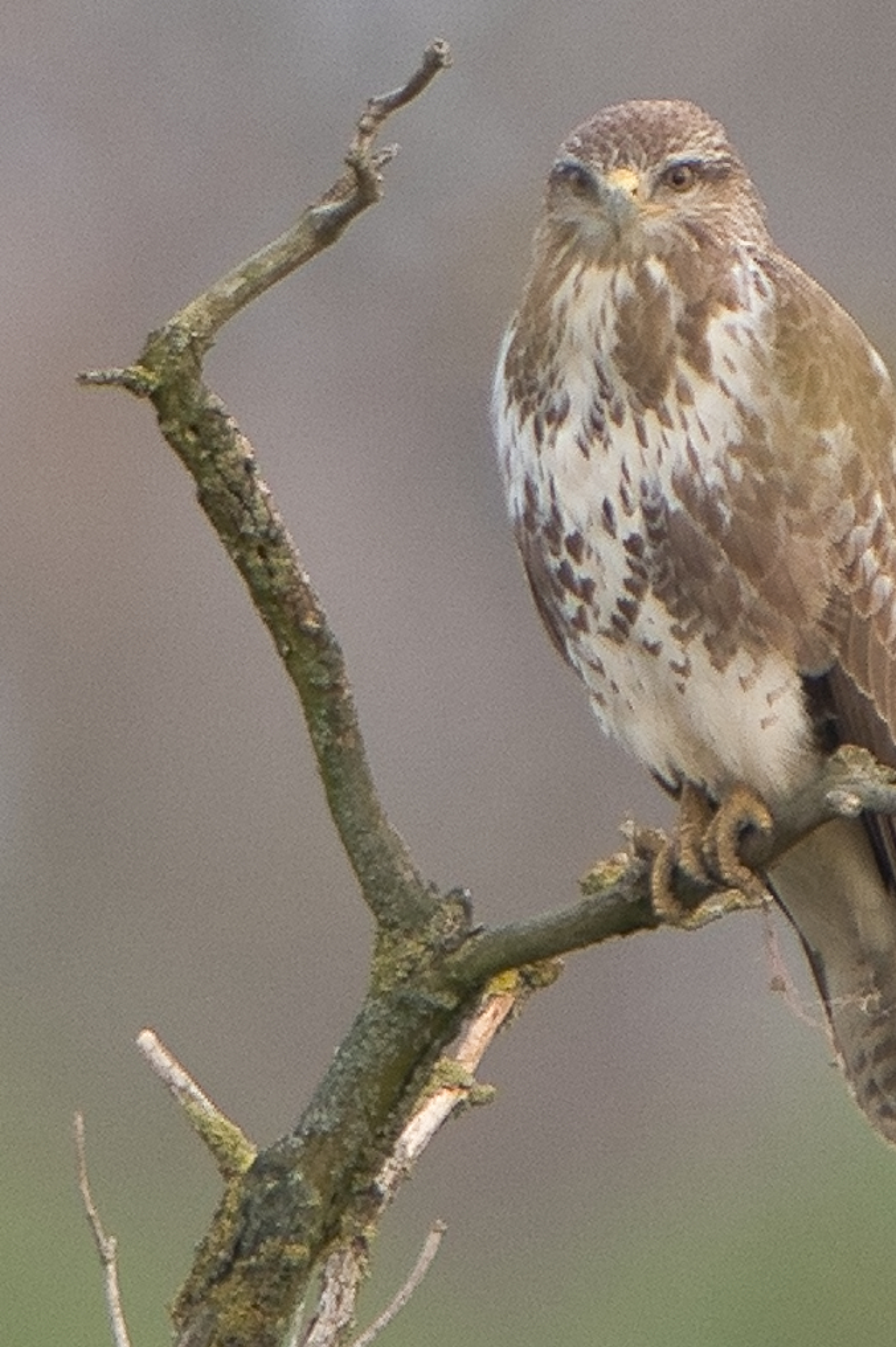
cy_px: 332
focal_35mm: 1133
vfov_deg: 1.8
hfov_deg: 1.2
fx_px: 42339
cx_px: 790
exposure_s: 1/320
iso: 640
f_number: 6.3
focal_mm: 600
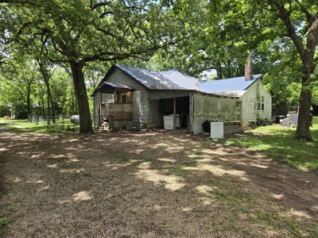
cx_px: 159
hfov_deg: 73.9
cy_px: 119
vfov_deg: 58.9
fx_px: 211
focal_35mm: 23
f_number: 1.8
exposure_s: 1/1269
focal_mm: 5.4
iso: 80
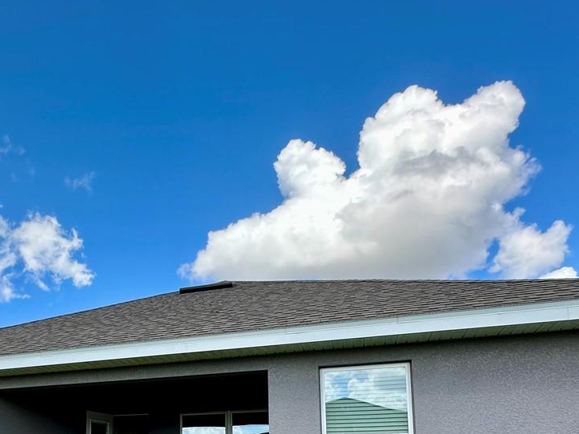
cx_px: 187
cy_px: 420
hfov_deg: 56.9
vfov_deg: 40.6
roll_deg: +0.1
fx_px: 518
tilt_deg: +7.0
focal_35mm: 31
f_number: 2.2
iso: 50
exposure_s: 1/1072
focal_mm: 2.22
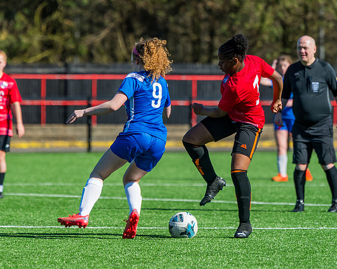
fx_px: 4173
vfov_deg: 3.7
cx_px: 135
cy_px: 152
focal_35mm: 418
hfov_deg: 4.6
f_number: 5
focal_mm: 280
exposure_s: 1/2000
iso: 400
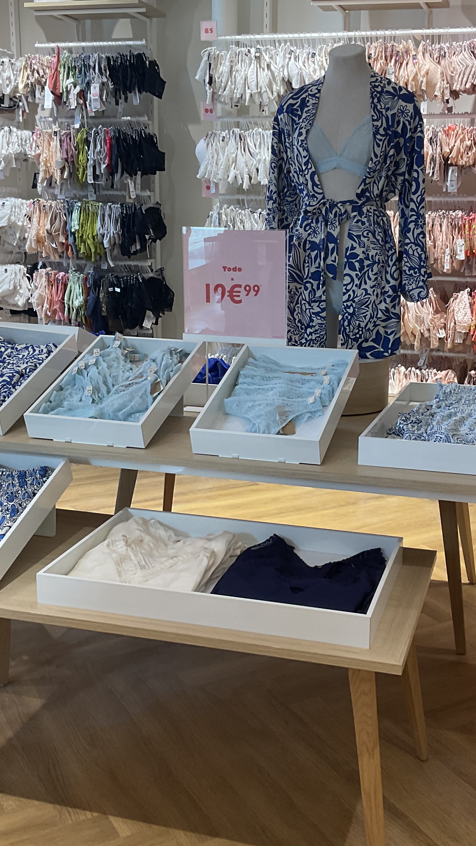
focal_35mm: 43
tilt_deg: -12.9
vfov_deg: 47.4
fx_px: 965
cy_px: 418
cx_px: 275
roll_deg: -1.5
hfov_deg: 27.7
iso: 64
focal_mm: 3
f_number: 1.8
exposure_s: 1/120
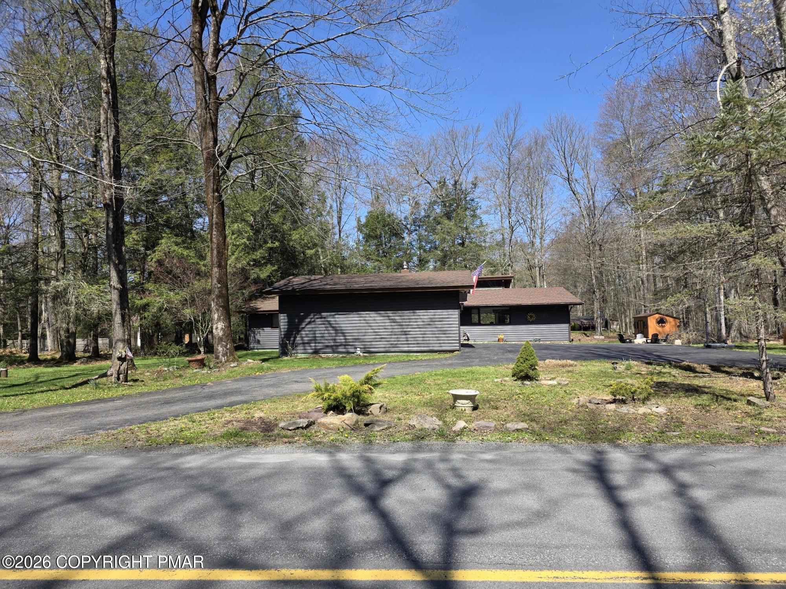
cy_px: 294
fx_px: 522
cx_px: 393
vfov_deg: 58.9
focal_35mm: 23
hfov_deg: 73.9
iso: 80
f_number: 1.7
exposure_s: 1/3409
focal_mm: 6.3
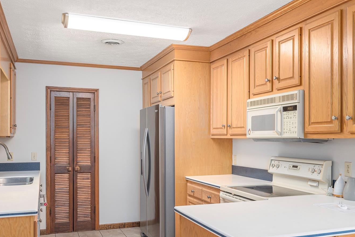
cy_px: 139
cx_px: 186
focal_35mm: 37
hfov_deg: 51.9
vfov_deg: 35.9
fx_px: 365
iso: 320
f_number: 8
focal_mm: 24
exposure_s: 1/100
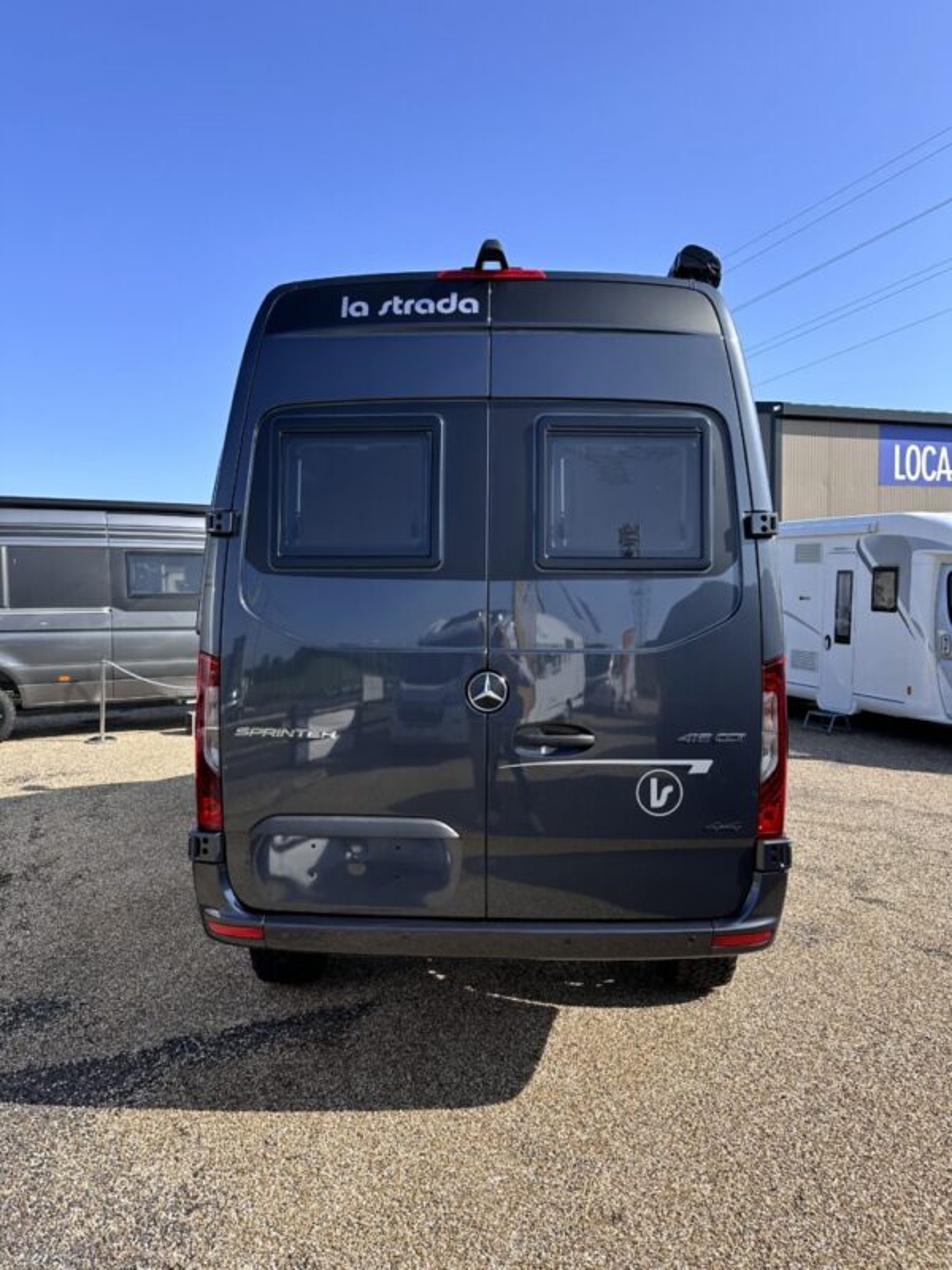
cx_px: 476
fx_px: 880
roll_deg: +0.6
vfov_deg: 71.6
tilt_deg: -3.0
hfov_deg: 56.8
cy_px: 635
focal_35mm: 24
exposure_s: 1/3247
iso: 80
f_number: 1.78
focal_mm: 6.86
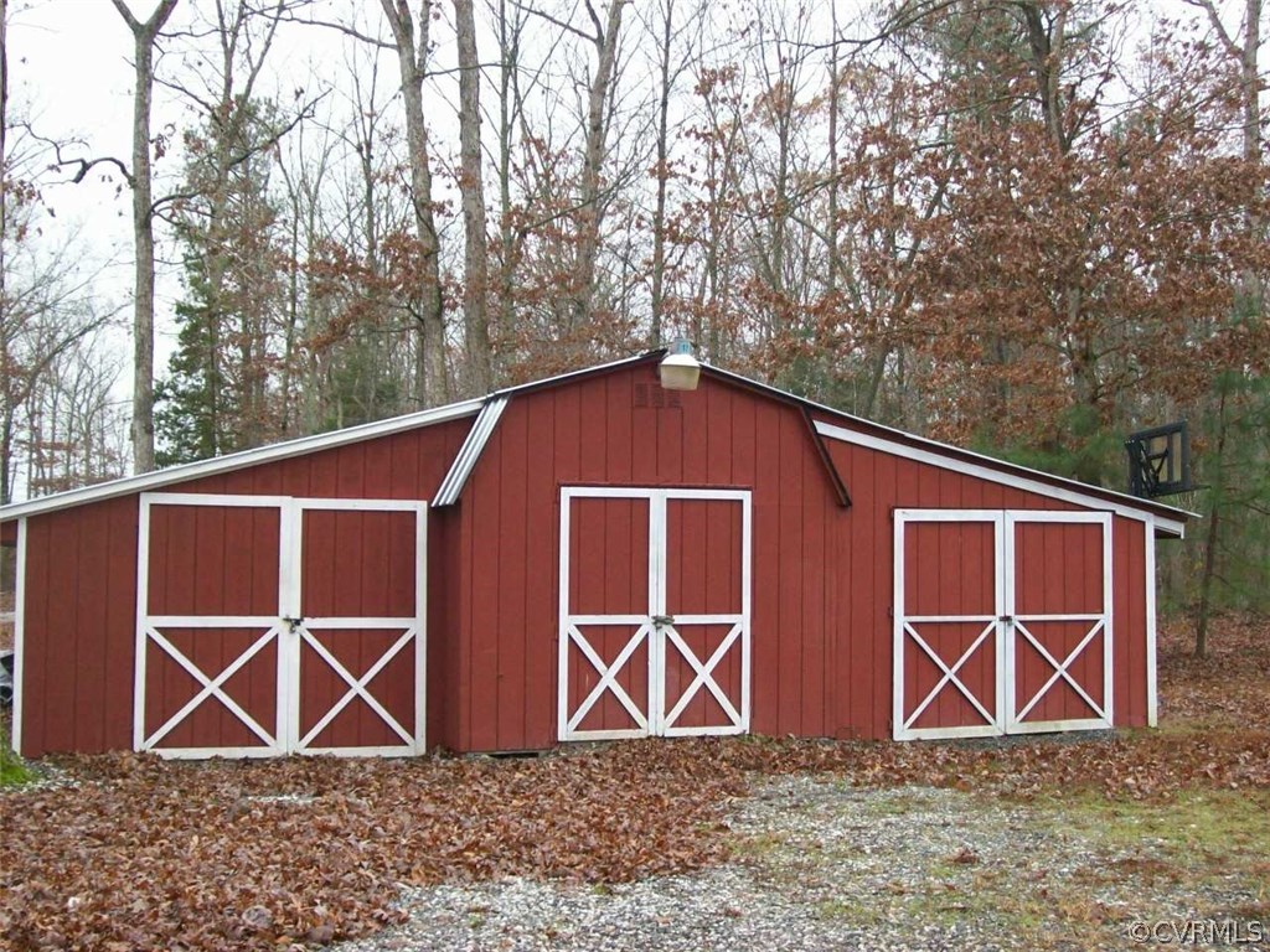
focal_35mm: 45
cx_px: 635
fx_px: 1651
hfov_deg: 42.1
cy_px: 476
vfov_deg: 32.2
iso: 200
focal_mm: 7.6
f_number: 3
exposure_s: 1/107
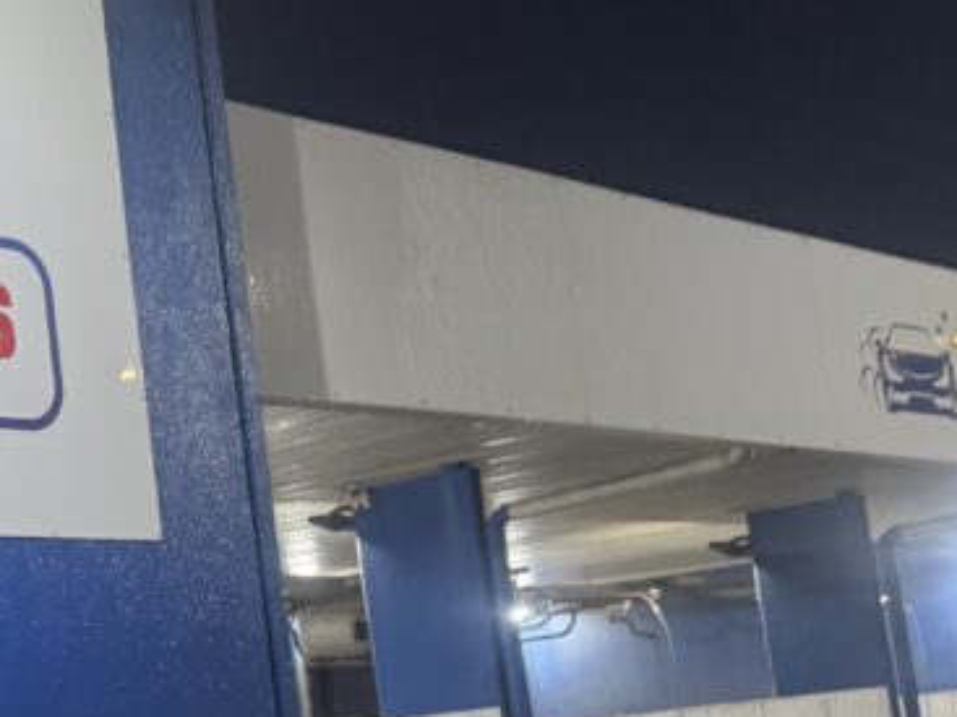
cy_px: 579
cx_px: -146
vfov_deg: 21.6
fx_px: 1852
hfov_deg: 26.3
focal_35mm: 67
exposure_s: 1/50
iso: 125
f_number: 1.78
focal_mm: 6.76
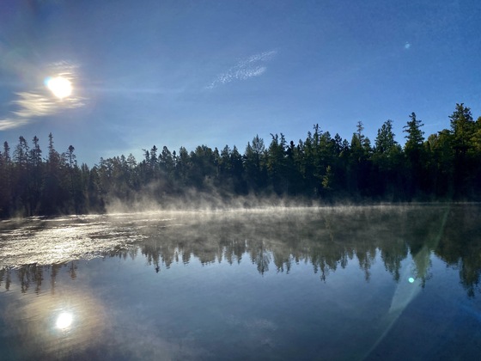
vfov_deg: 53.1
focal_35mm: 26
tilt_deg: +3.5
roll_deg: +2.9
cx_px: 240
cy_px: 180
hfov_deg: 67.3
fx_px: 361
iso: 32
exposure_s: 1/5747
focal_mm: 4.25
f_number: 1.8
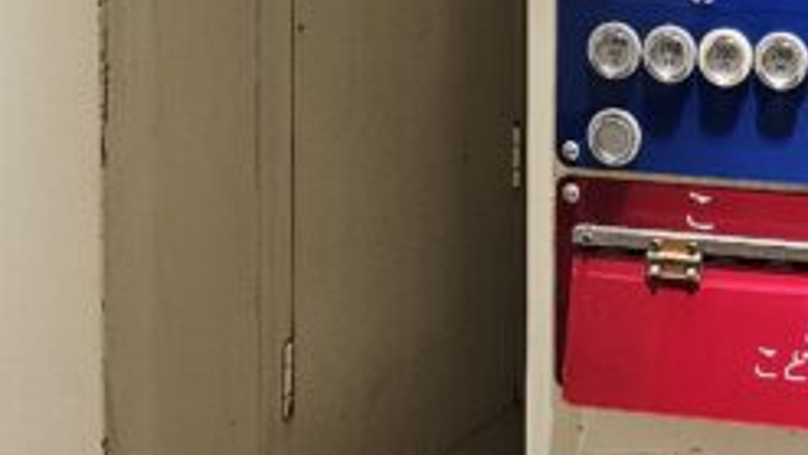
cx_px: 1204
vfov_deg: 11.1
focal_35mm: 104
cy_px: -282
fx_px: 2228
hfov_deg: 18.3
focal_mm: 6.3
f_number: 1.7
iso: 400
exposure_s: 1/100
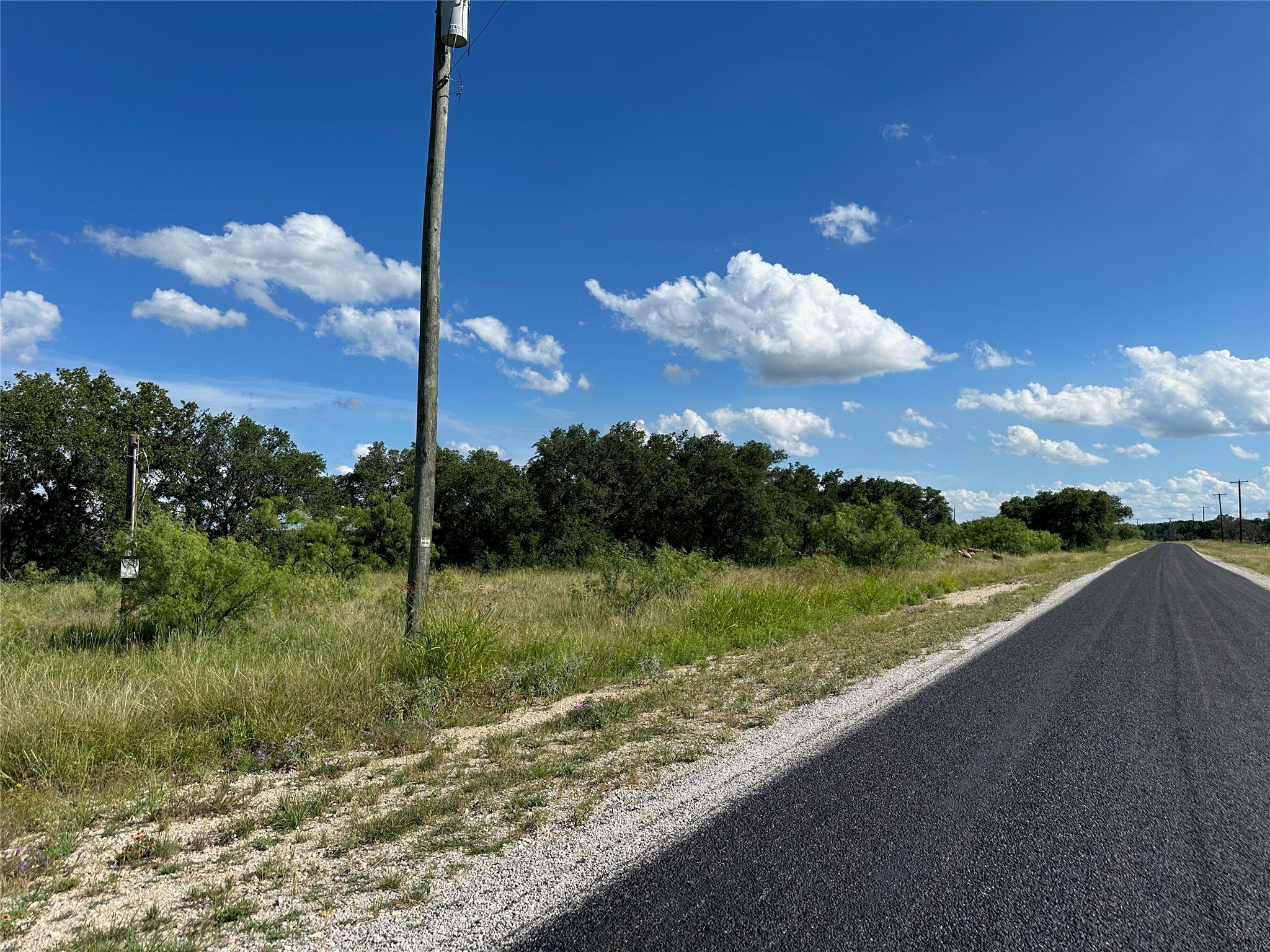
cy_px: 476
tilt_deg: +3.4
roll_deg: +0.0
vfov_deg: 56.8
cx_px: 635
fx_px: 881
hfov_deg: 71.6
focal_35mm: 24
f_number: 1.78
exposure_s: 1/5848
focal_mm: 6.86
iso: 80
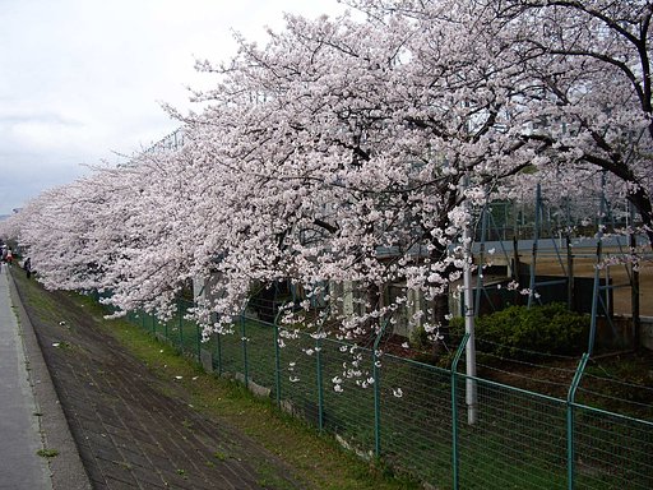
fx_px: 717
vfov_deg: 37.7
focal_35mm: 38
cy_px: 245
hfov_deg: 49.0
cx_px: 326
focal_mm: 7.9
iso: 64
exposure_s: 1/80
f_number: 8
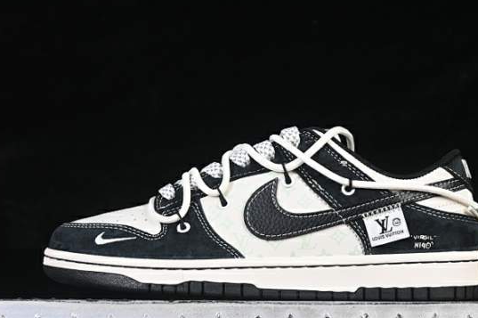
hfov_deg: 20.0
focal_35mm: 102
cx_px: 273
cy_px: 166
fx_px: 1353
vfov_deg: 13.4
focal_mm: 50
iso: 160
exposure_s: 1/60
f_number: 6.3
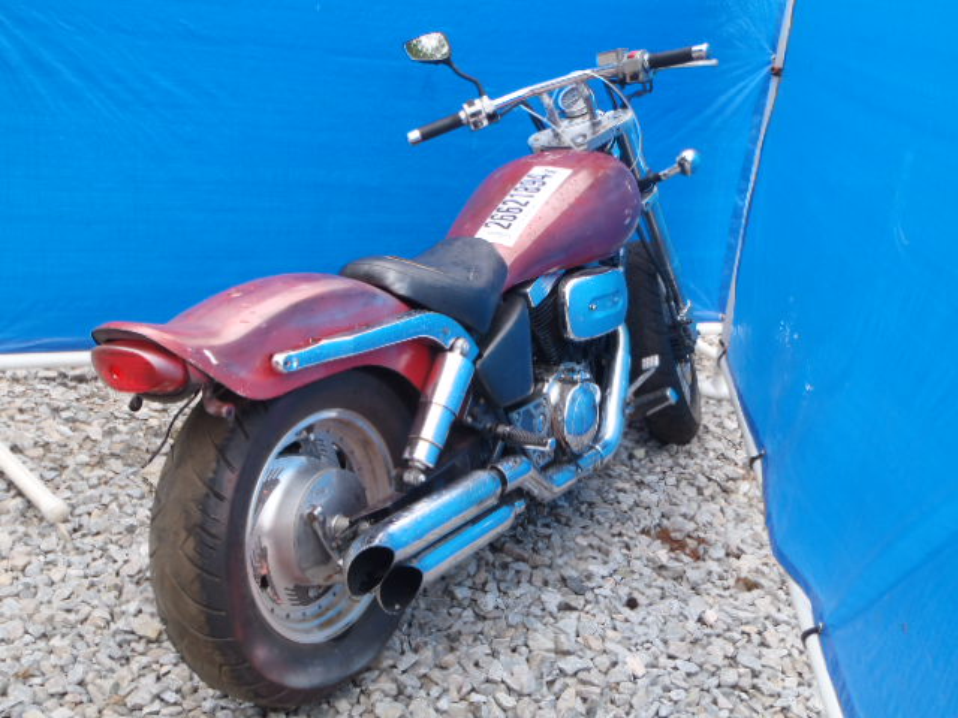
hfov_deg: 51.4
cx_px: 479
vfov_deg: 39.7
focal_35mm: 36
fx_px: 996
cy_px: 359
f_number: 5
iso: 80
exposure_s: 1/100
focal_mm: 6.53
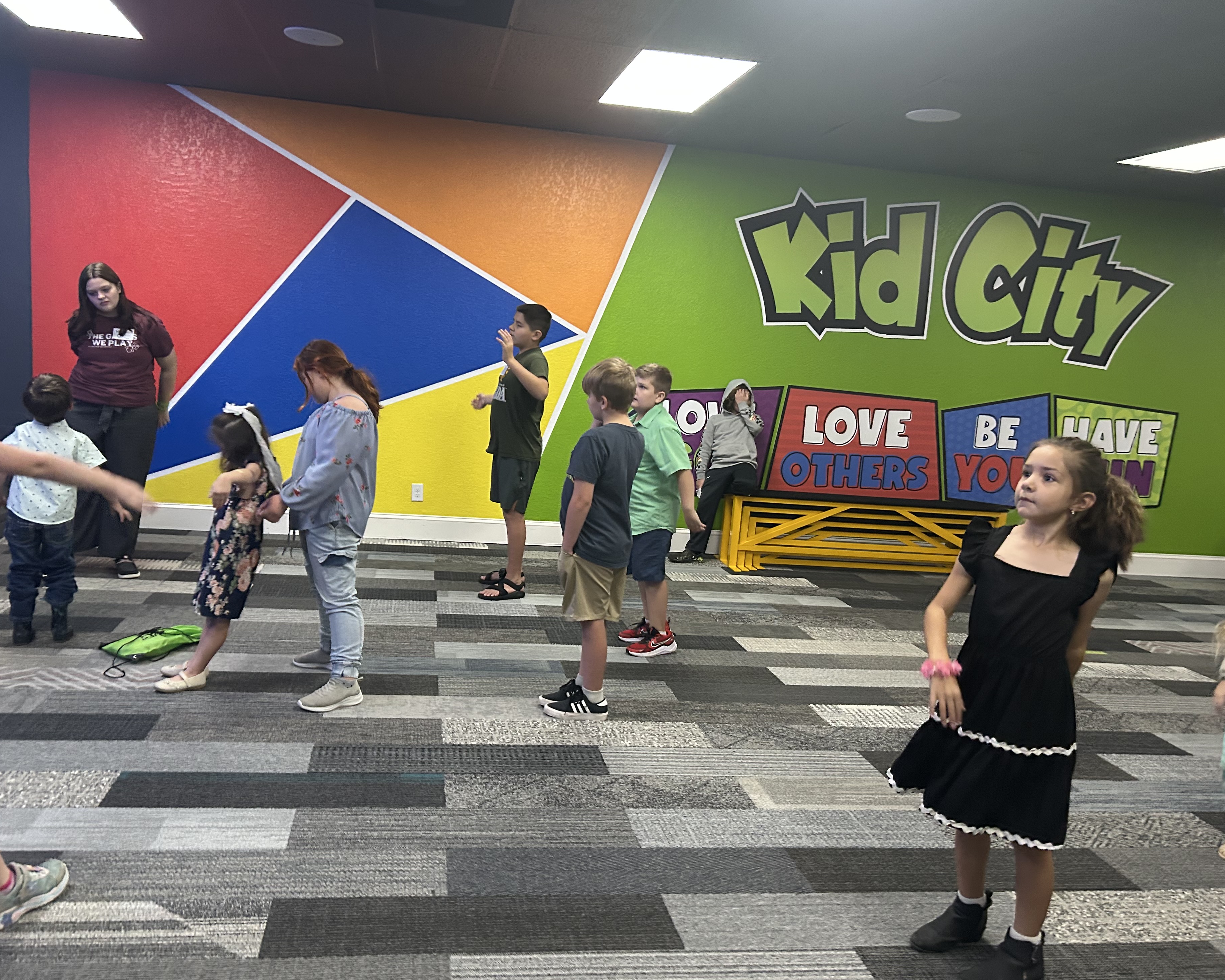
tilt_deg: -9.3
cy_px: 500
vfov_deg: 51.5
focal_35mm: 28
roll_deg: -0.8
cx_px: 592
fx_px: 1015
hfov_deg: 62.2
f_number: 1.5
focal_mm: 5.7
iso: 400
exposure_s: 1/40
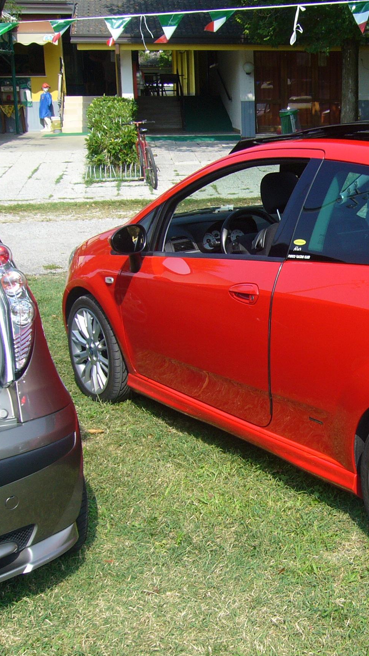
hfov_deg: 22.5
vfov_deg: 40.6
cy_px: 328
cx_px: 374
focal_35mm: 51
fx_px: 887
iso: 64
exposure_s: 1/200
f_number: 5.6
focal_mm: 5.8
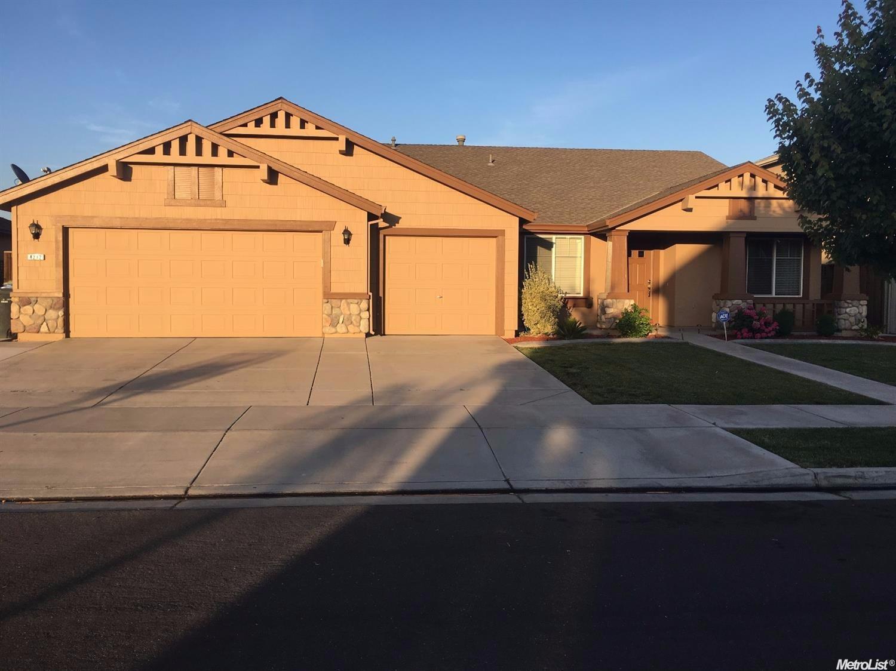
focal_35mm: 29
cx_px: 448
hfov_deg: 61.7
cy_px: 336
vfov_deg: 48.2
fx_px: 750
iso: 25
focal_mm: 4.15
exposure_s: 1/587
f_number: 2.2
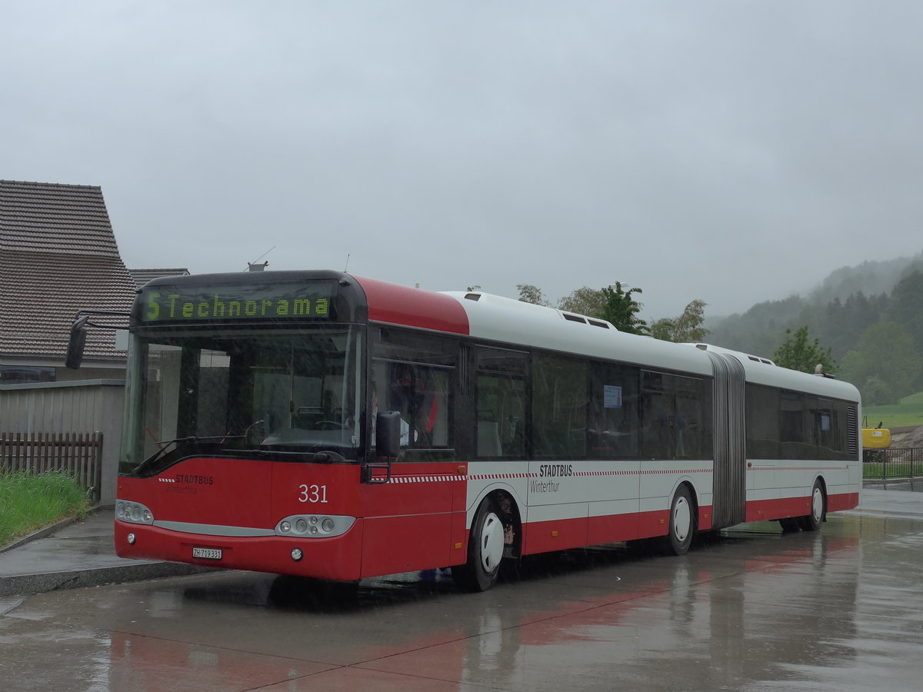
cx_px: 462
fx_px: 1307
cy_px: 346
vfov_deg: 29.7
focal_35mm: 49
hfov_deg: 38.9
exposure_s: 1/500
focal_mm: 10.1
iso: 160
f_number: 3.2
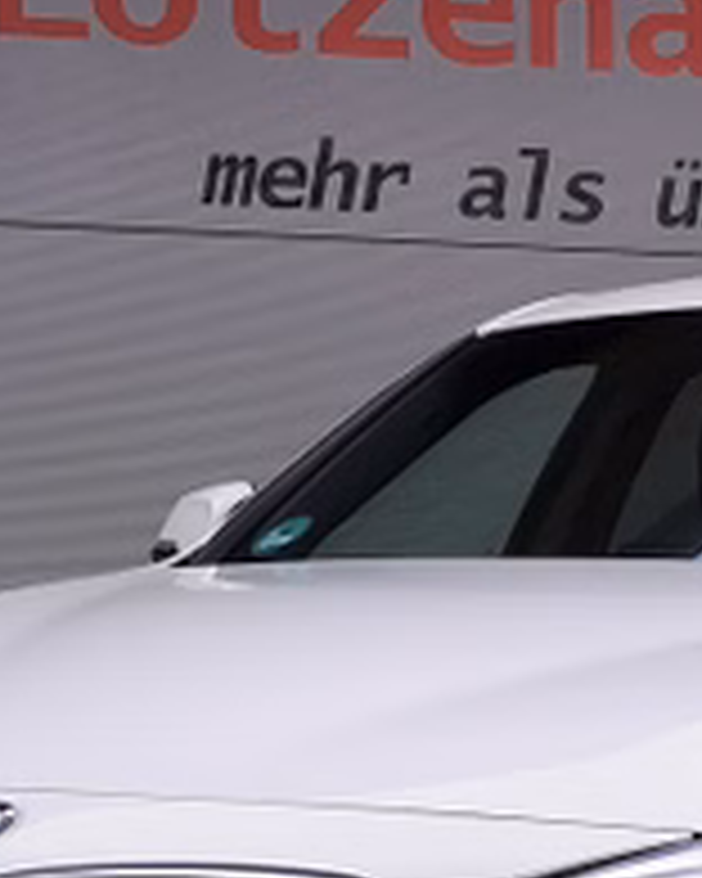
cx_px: 765
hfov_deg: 11.2
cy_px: 824
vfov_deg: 14.0
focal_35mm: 136
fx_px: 3532
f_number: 1.8
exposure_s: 1/2463
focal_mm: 5.58
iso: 50
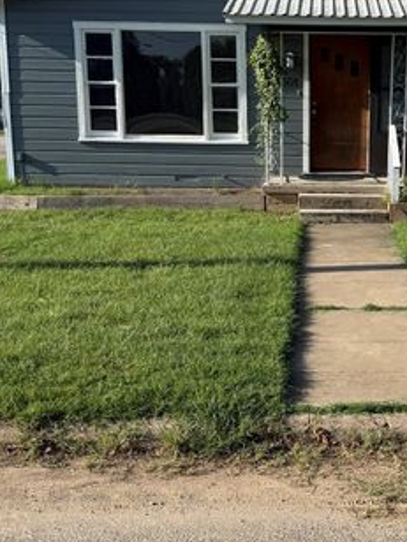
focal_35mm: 52
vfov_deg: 36.8
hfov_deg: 27.2
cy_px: 267
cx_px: 352
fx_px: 815
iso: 80
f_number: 1.78
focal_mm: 6.76
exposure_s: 1/3145
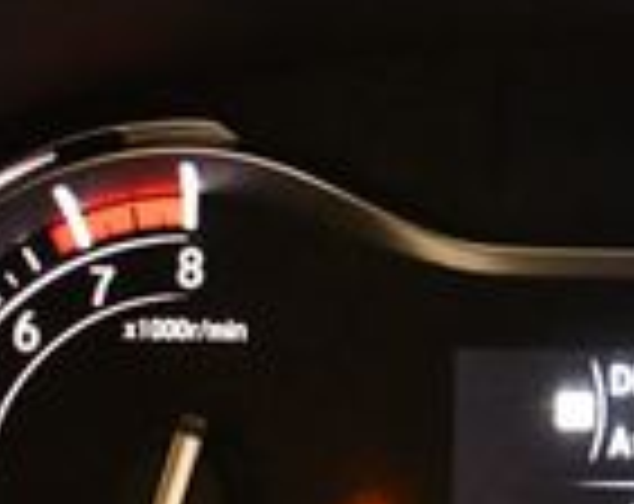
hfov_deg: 12.3
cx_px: 746
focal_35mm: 154
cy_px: 328
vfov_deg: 10.0
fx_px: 2882
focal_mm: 18
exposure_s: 1/80
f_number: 3.5
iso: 3200
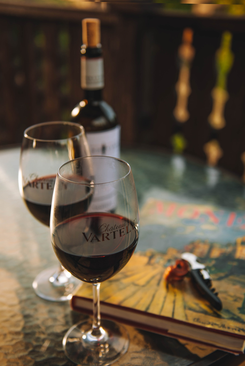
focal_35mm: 44
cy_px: 183
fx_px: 449
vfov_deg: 44.5
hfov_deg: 30.5
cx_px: 122
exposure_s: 1/200
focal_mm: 44
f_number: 2.8
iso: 100
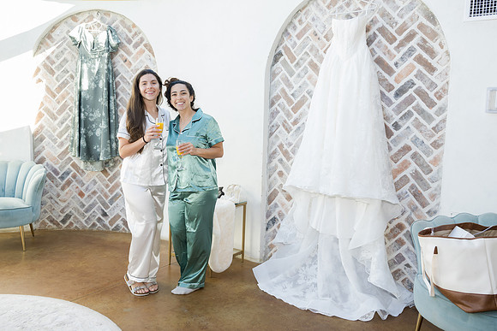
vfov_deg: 43.1
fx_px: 420
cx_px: 249
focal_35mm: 30
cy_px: 160
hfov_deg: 61.2
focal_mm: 29
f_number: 5.6
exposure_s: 1/125
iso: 640
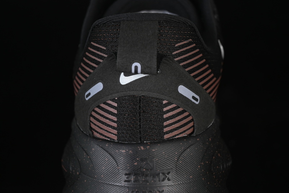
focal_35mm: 75
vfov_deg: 18.2
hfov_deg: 27.0
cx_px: 144
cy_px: 96
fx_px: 602
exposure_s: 1/50
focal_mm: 50
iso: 160
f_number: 6.3
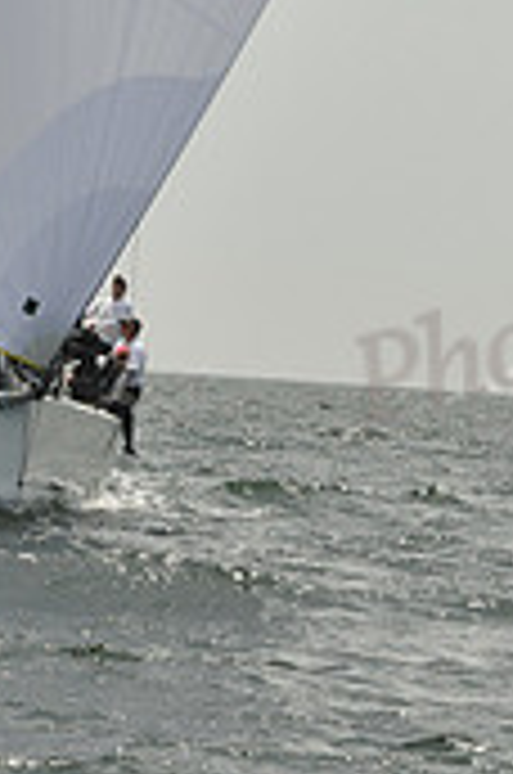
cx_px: 124
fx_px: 6889
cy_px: -320
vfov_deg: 6.4
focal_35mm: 321
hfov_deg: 4.3
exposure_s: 1/1600
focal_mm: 95
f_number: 10
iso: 400
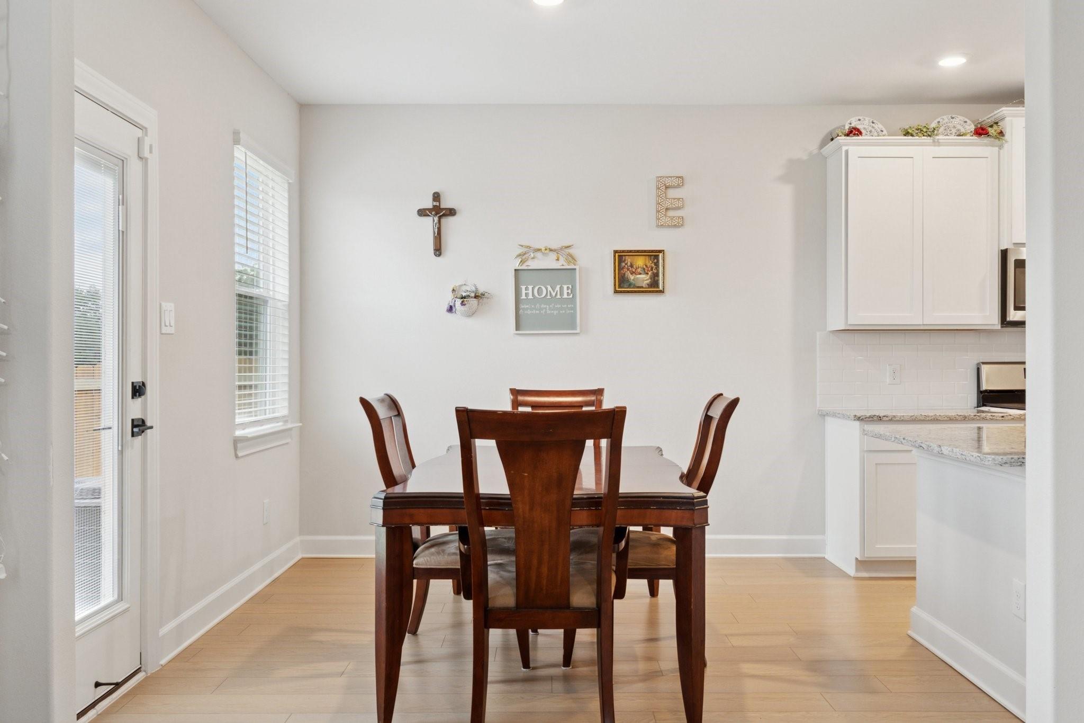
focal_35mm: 30
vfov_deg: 43.6
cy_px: 362
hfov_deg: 61.9
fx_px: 903
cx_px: 542
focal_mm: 20
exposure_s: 1/3
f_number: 8
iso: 200
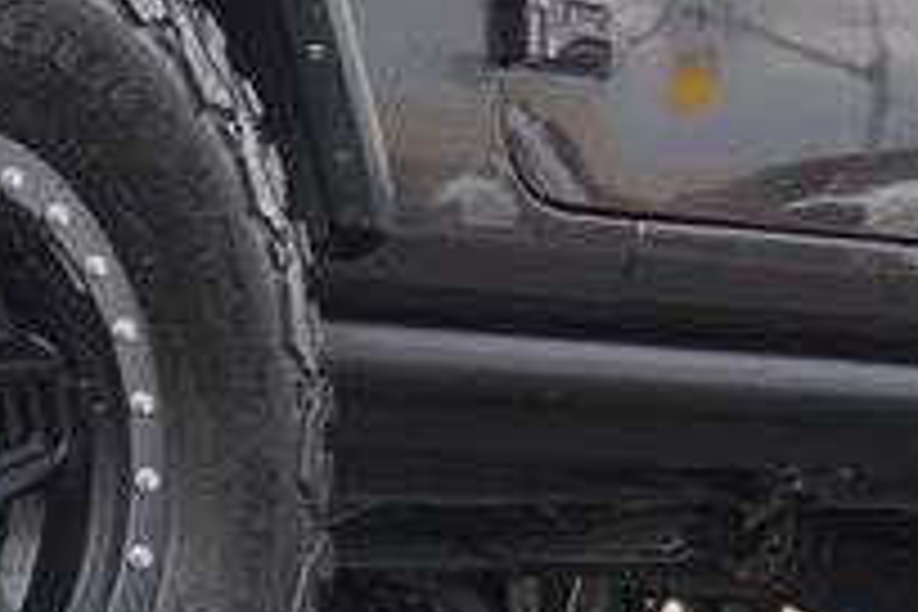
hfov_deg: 11.2
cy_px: -50
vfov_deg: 7.5
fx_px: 4615
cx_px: -135
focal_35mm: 181
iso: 100
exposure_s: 1/125
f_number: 5.6
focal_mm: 24
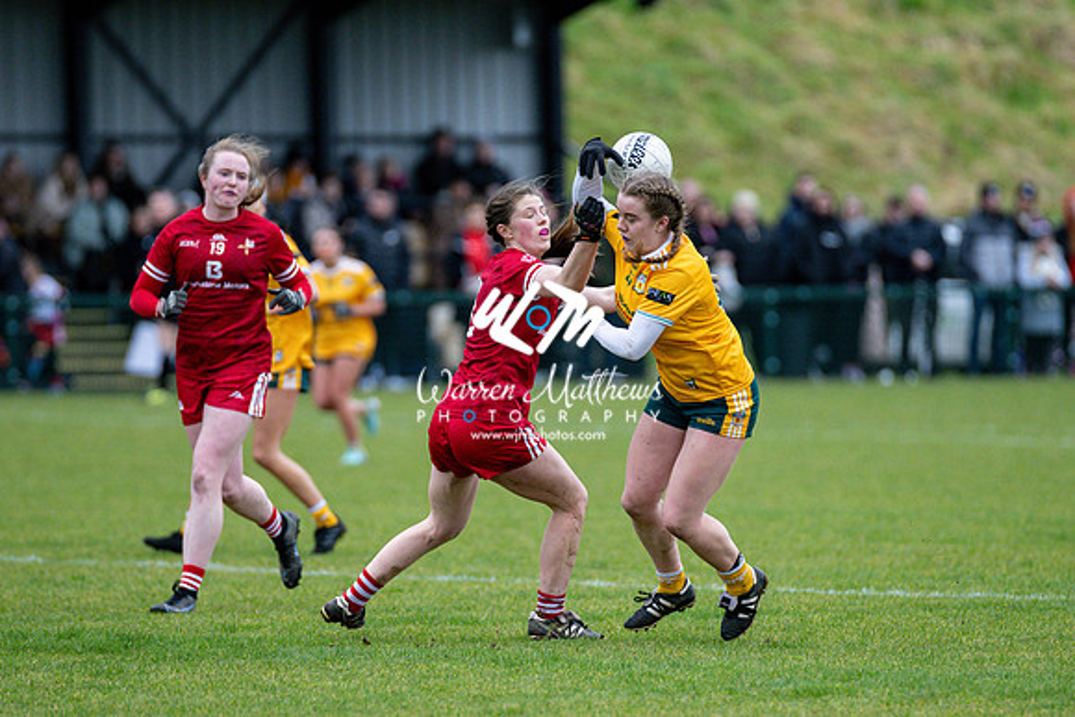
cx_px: 544
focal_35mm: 416
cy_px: 427
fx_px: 12433
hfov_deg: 5.0
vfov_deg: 3.3
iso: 2000
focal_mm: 300
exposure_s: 1/1000
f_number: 2.8
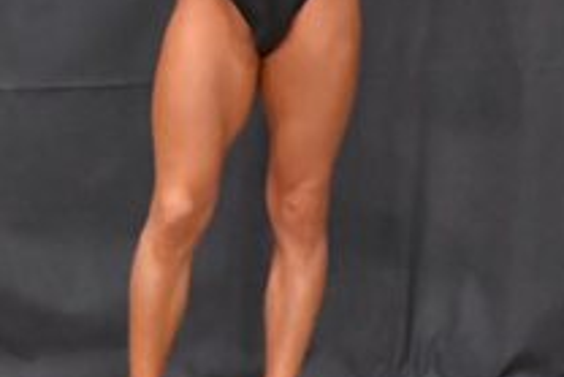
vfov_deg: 2.1
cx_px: 896
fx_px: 10143
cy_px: 33
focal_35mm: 647
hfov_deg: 3.2
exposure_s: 1/400
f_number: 5.6
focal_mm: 116
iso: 6400
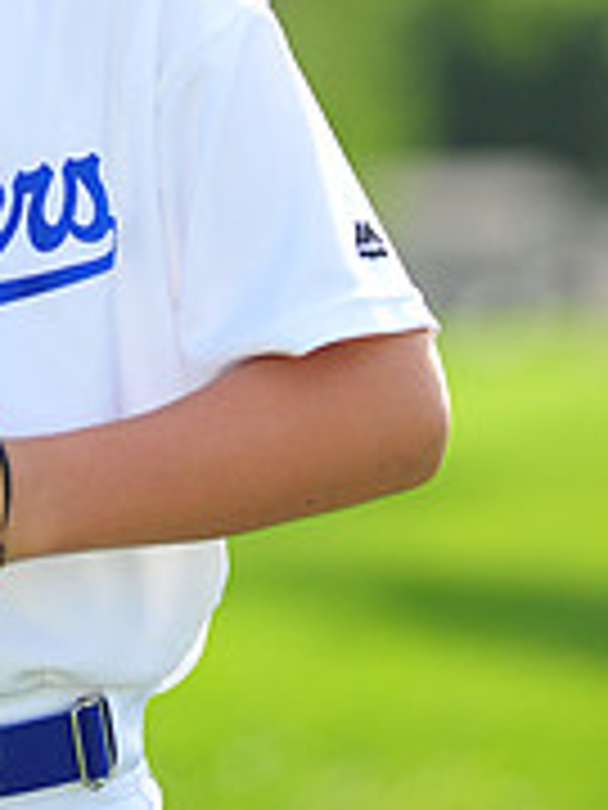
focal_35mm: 619
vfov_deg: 3.2
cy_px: -270
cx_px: -230
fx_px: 14496
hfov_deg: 2.4
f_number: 4.5
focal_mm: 200
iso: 320
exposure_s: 1/1250
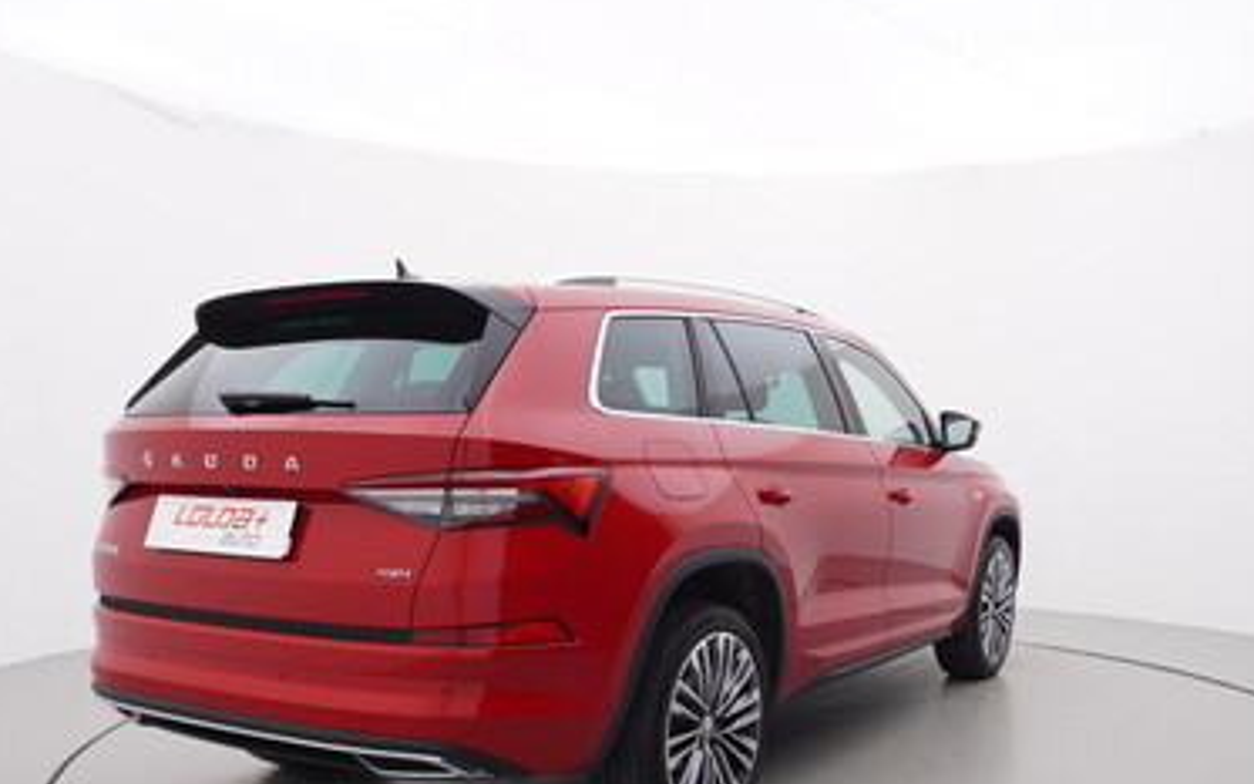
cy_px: 594
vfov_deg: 36.6
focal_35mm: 34
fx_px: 1153
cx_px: 718
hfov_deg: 56.8
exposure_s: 1/80
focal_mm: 15
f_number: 5
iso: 200
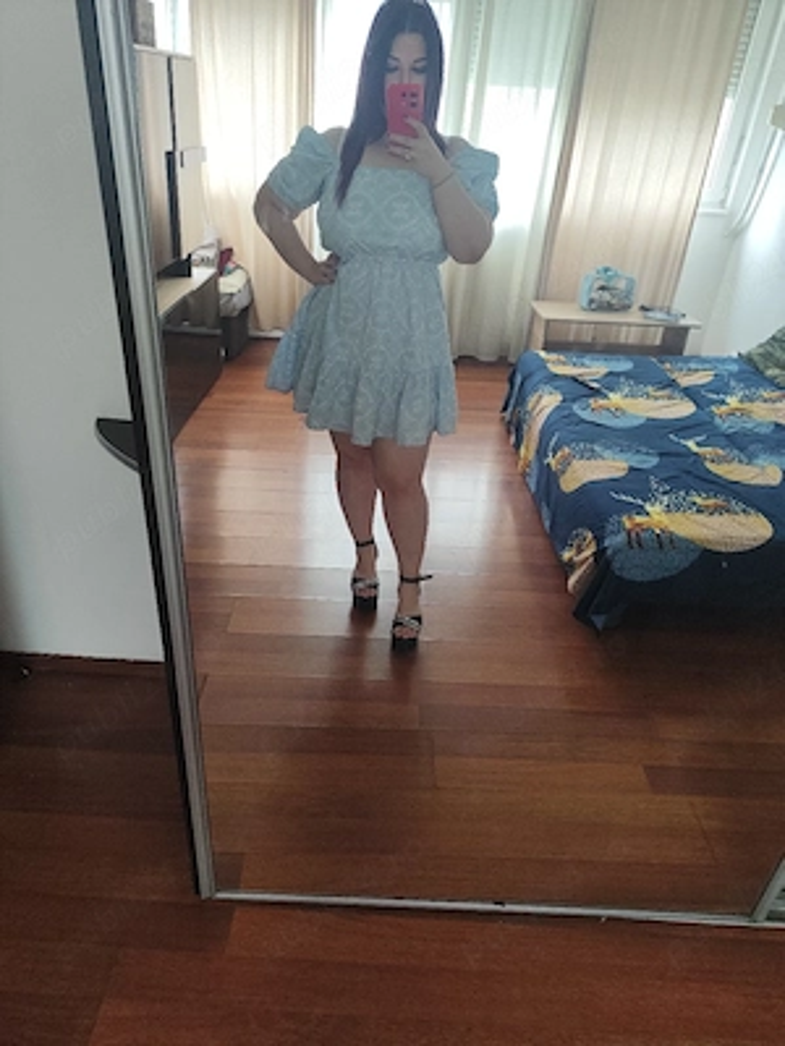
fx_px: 695
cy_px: 523
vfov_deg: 73.9
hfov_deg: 58.9
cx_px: 392
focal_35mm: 23
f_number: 1.65
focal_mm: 6.19
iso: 250
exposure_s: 1/50
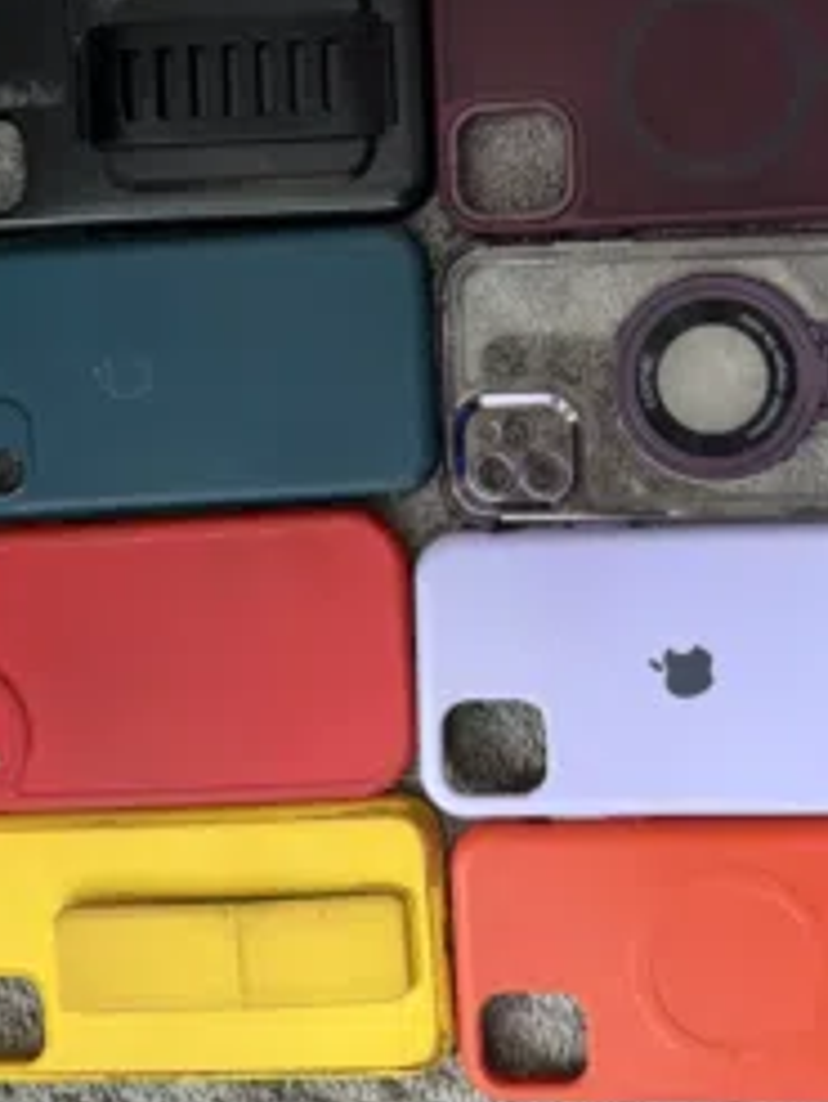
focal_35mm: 39
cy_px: 385
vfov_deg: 47.2
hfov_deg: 36.8
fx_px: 1242
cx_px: 483
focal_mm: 6.76
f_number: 1.78
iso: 1000
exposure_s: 1/36
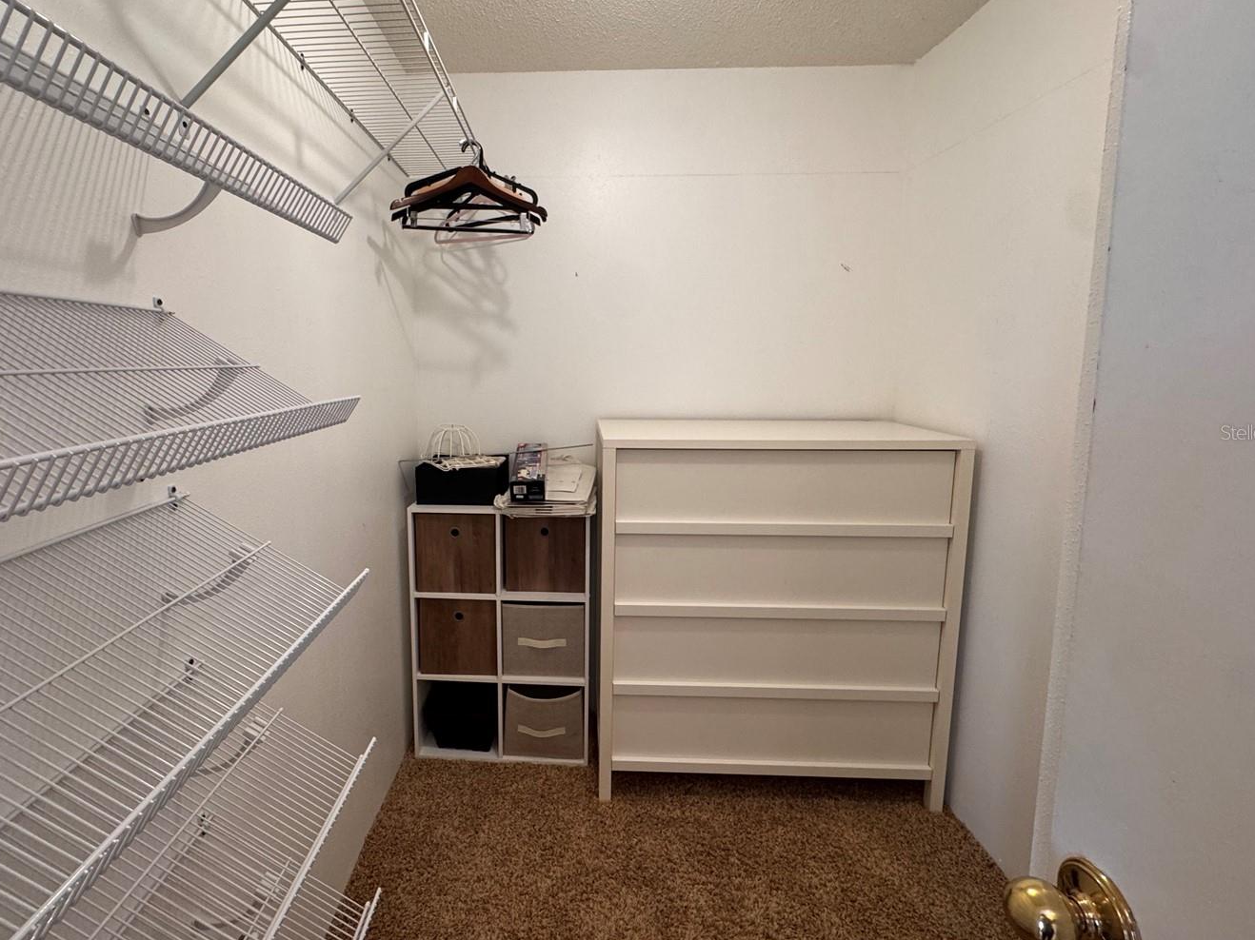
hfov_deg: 90.6
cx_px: 548
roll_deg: -0.2
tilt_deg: -6.8
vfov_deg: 74.6
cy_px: 432
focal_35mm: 17
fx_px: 616
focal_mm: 2.22
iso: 160
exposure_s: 1/60
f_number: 2.2
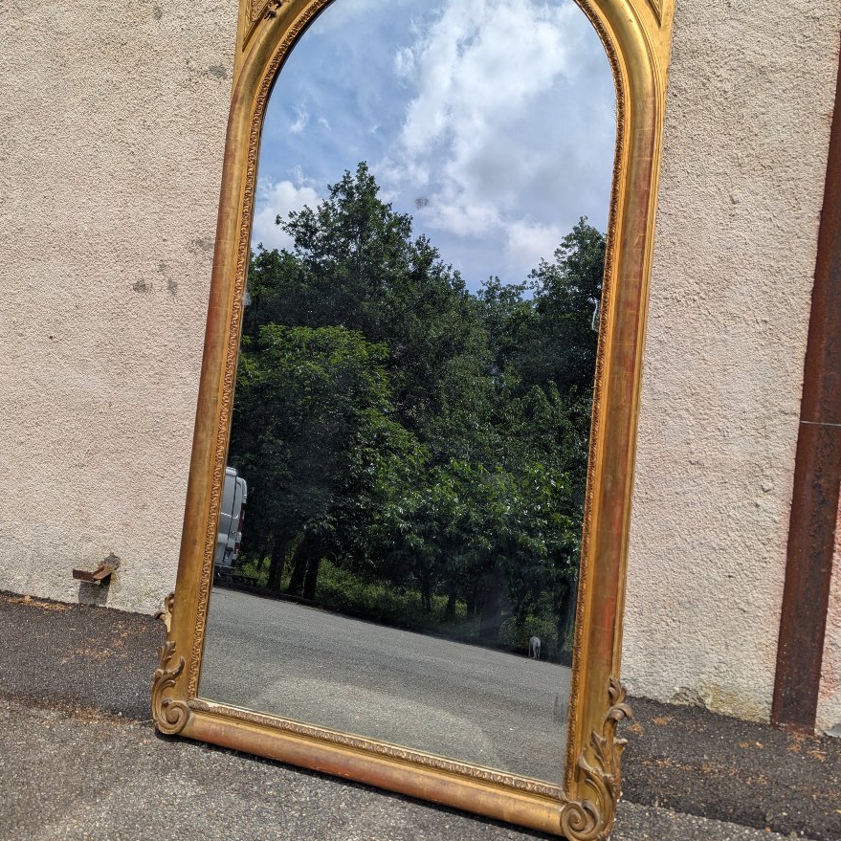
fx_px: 797
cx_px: 429
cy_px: 365
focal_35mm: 29
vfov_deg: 55.4
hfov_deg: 55.6
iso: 30
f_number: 1.85
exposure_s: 1/2410
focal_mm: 6.81
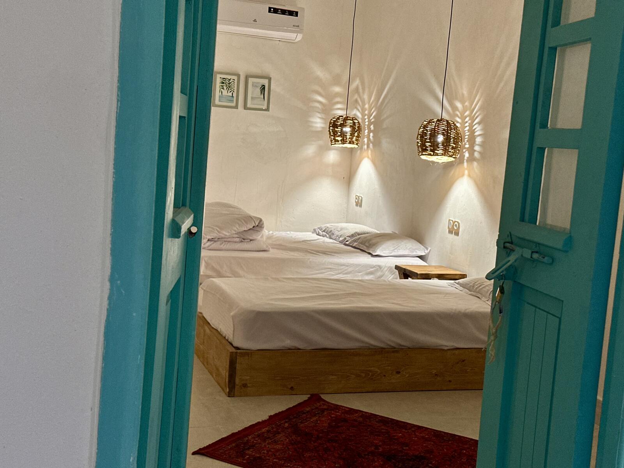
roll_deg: -4.3
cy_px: 234
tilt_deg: -5.4
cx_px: 312
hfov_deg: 39.7
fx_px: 865
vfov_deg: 30.3
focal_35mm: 48
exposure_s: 1/33
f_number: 1.78
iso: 200
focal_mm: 6.86
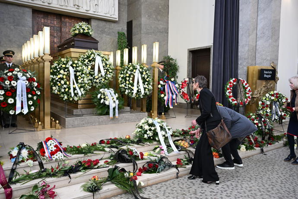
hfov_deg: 63.7
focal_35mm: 29
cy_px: 100
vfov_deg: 45.0
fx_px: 240
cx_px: 149
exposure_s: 1/80
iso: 1250
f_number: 5
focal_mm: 29
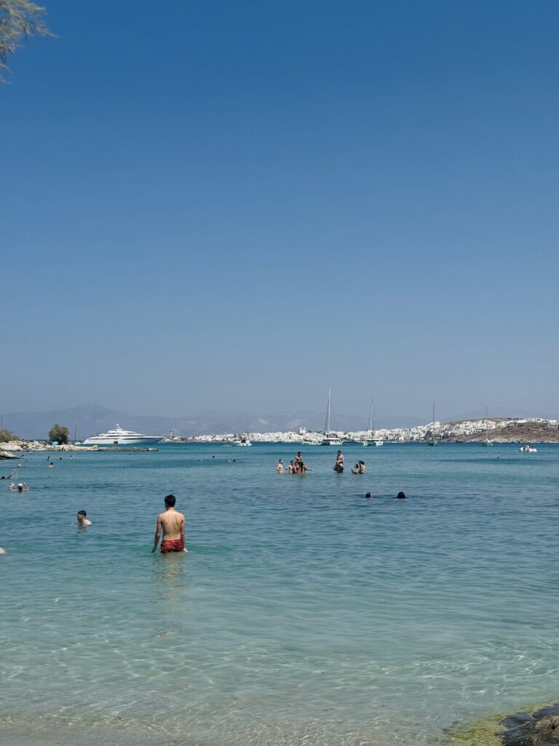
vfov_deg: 39.7
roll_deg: +0.2
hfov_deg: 30.3
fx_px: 1034
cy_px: 373
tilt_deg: +3.7
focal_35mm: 48
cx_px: 280
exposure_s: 1/9009
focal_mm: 6.76
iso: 64
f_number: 1.78
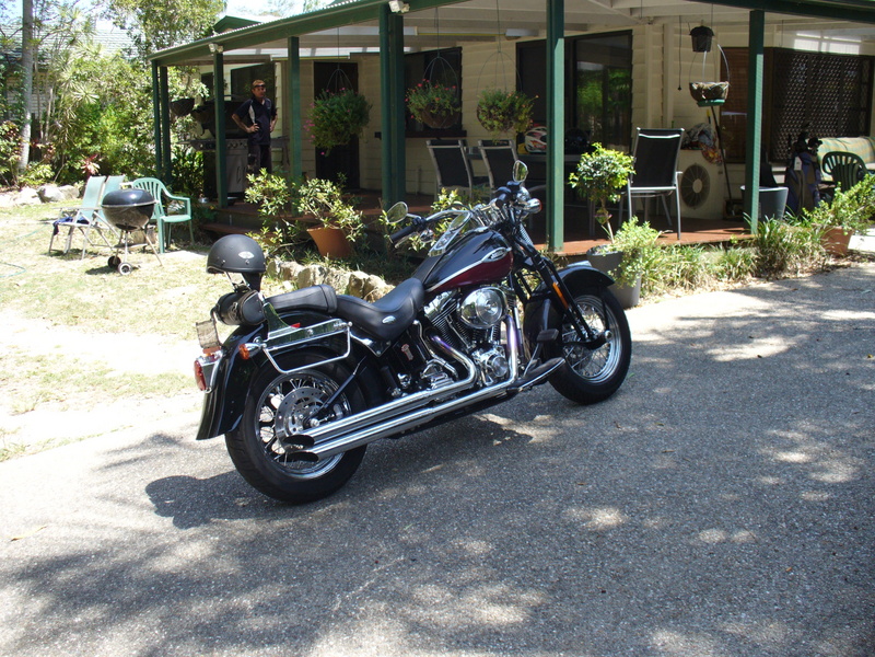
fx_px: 935
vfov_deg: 38.7
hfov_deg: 50.1
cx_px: 438
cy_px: 328
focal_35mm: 37
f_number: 2.8
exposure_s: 1/320
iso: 80
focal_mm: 6.1
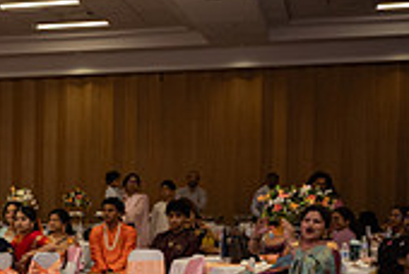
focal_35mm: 103
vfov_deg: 13.2
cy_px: 258
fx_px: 1172
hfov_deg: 17.4
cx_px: -236
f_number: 4
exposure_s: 1/160
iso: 1250
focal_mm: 30
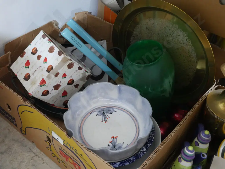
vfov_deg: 30.3
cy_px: 84
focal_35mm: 48
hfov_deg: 39.6
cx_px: 112
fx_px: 312
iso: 3200
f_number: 6.3
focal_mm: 24
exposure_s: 1/15
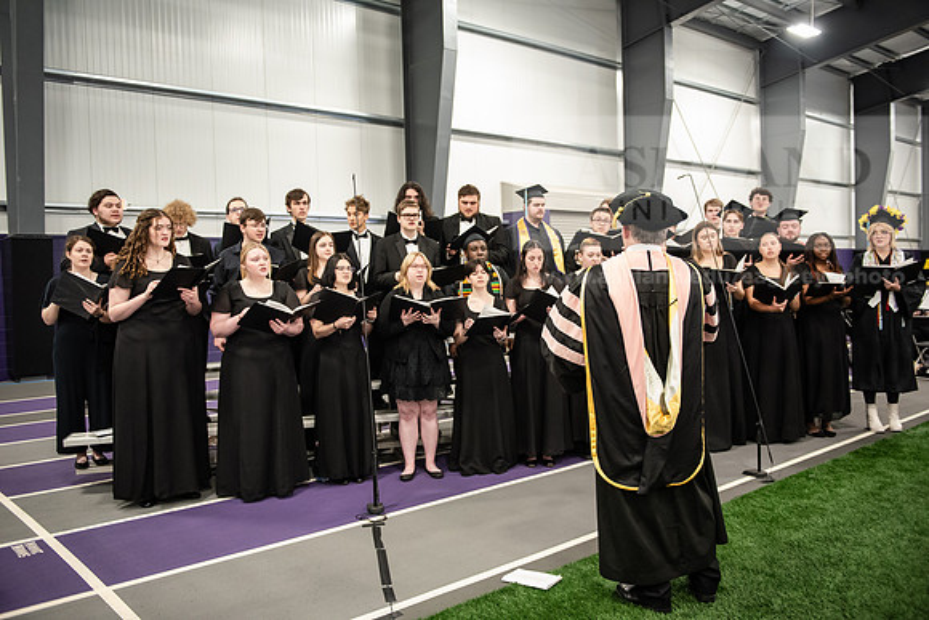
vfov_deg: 42.3
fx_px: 800
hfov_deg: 60.3
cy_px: 310
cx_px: 464
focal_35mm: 31
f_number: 2.8
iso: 3200
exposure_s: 1/160
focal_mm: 31
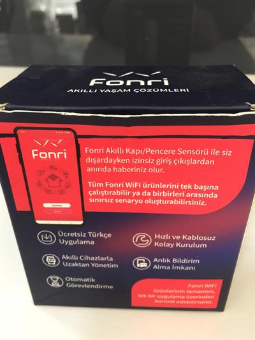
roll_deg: +0.6
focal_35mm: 29
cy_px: 170
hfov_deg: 48.2
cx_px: 128
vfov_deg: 61.6
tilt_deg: -31.7
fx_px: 285
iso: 64
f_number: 2.2
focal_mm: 4.15
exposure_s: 1/33
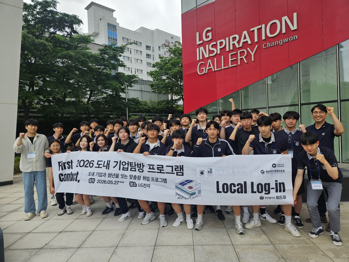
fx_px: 232
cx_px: 174
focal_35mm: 23
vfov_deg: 58.9
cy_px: 131
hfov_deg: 73.9
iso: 25
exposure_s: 1/267
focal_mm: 5.4
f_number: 1.8
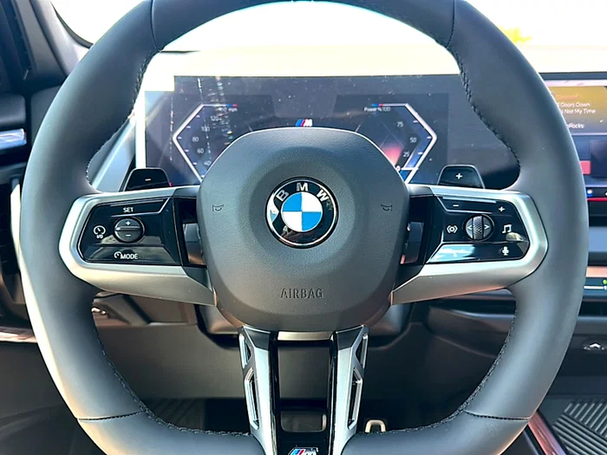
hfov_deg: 69.4
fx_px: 438
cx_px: 304
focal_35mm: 25
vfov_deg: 54.9
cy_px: 228
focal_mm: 6.86
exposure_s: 1/204
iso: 100
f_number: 1.78
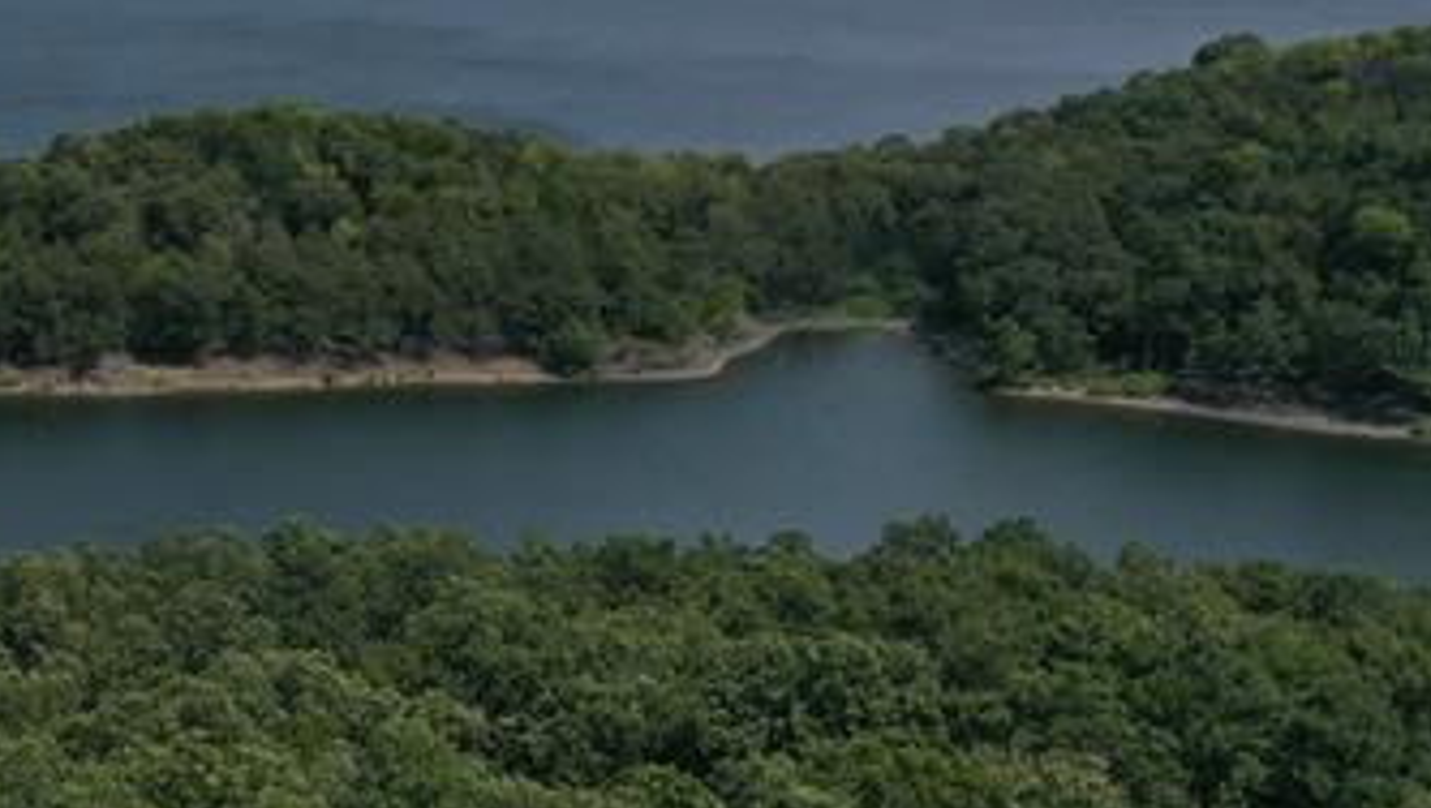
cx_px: -49
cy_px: 872
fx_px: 3418
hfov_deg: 22.6
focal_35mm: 90
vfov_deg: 13.2
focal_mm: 10.26
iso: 100
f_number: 7.1
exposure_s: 1/800
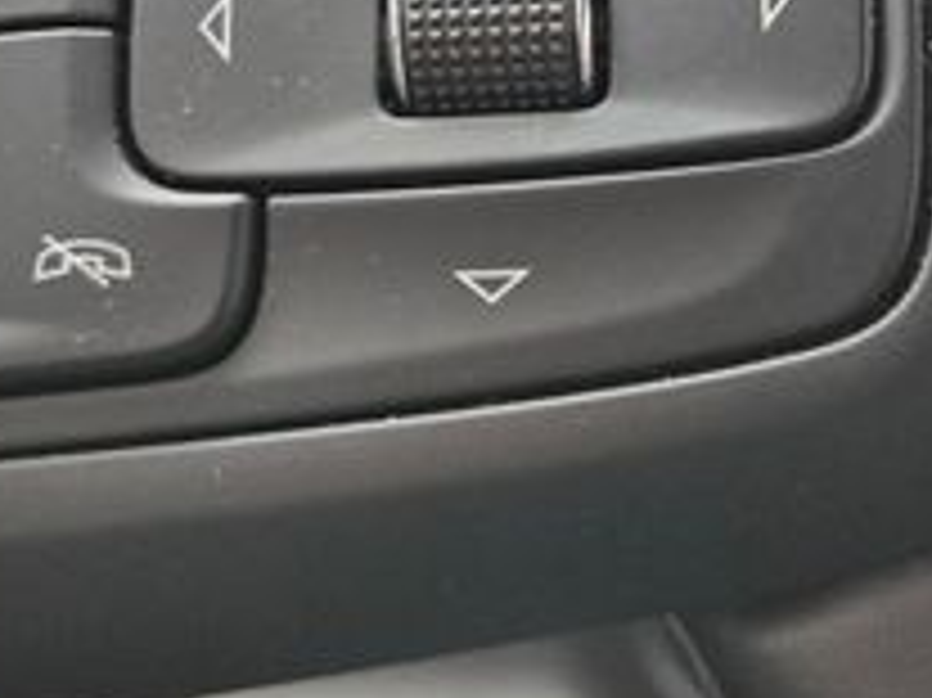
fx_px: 1910
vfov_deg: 20.2
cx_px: 509
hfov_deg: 27.4
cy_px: 36
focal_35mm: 71
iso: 200
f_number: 1.8
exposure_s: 1/180
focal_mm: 5.4
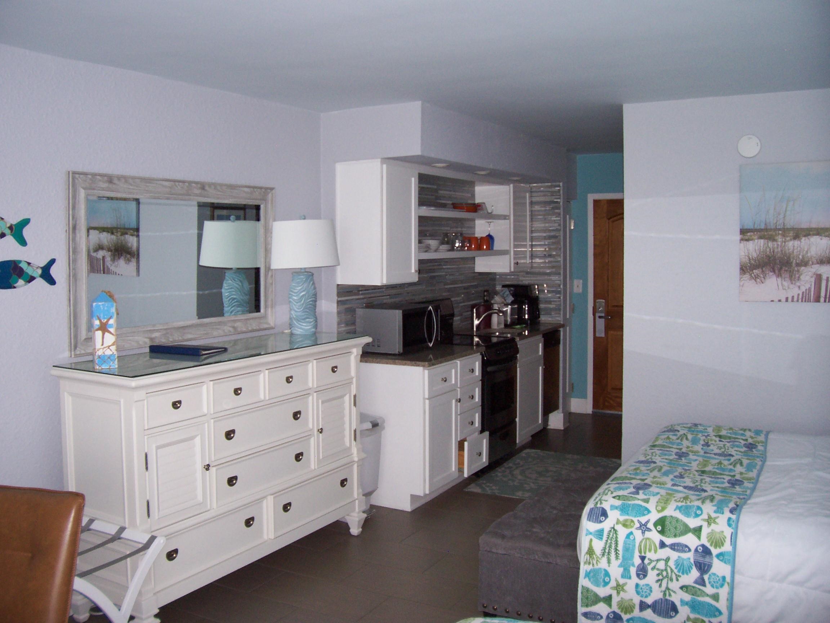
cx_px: 415
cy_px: 312
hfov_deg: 54.0
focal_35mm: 34
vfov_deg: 41.8
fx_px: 815
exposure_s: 1/112
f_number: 2.7
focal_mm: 5.6
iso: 140
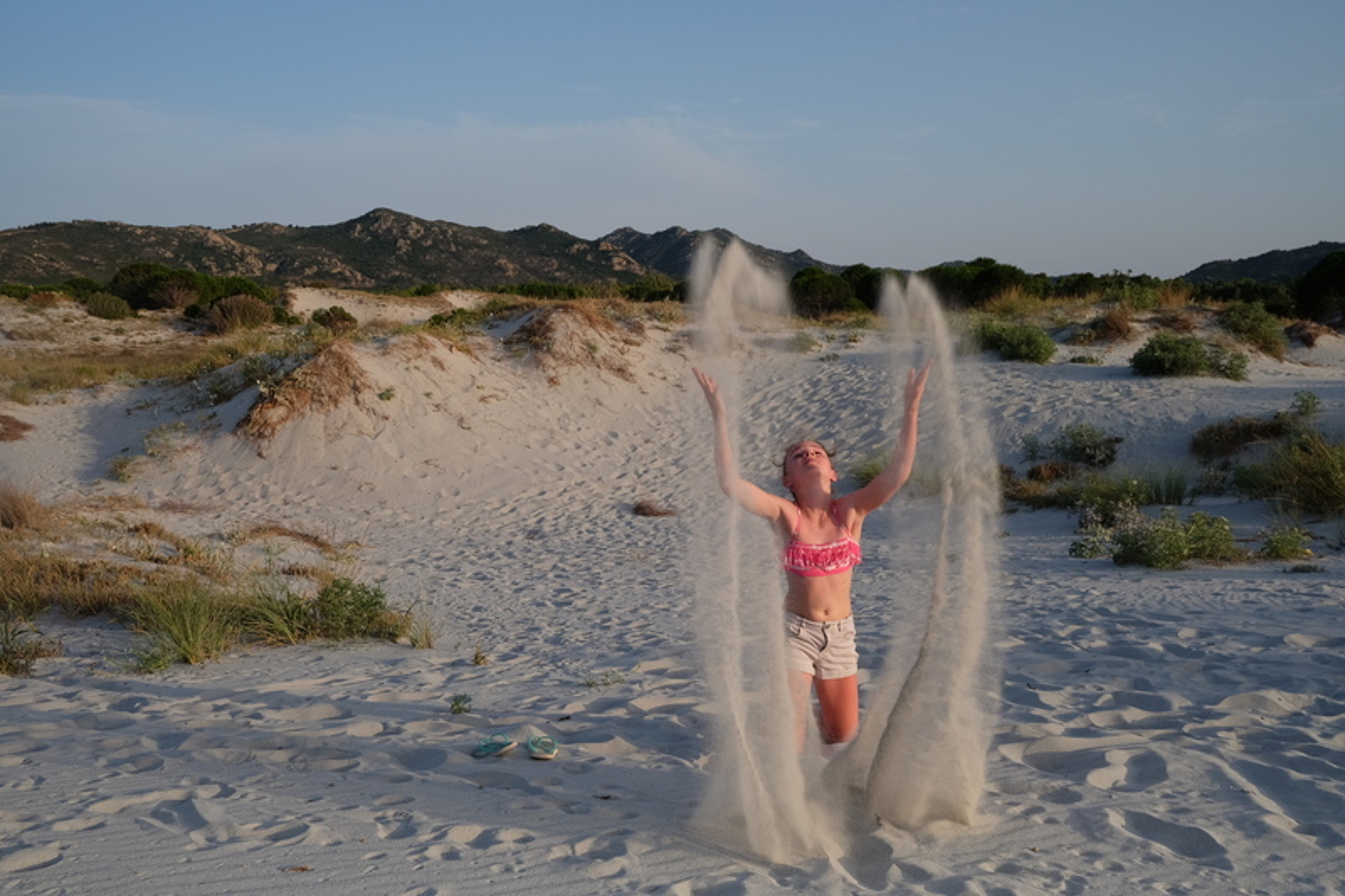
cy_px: 448
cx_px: 672
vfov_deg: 37.8
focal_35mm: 35
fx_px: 1307
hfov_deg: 54.4
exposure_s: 1/170
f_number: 8
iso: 400
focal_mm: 23
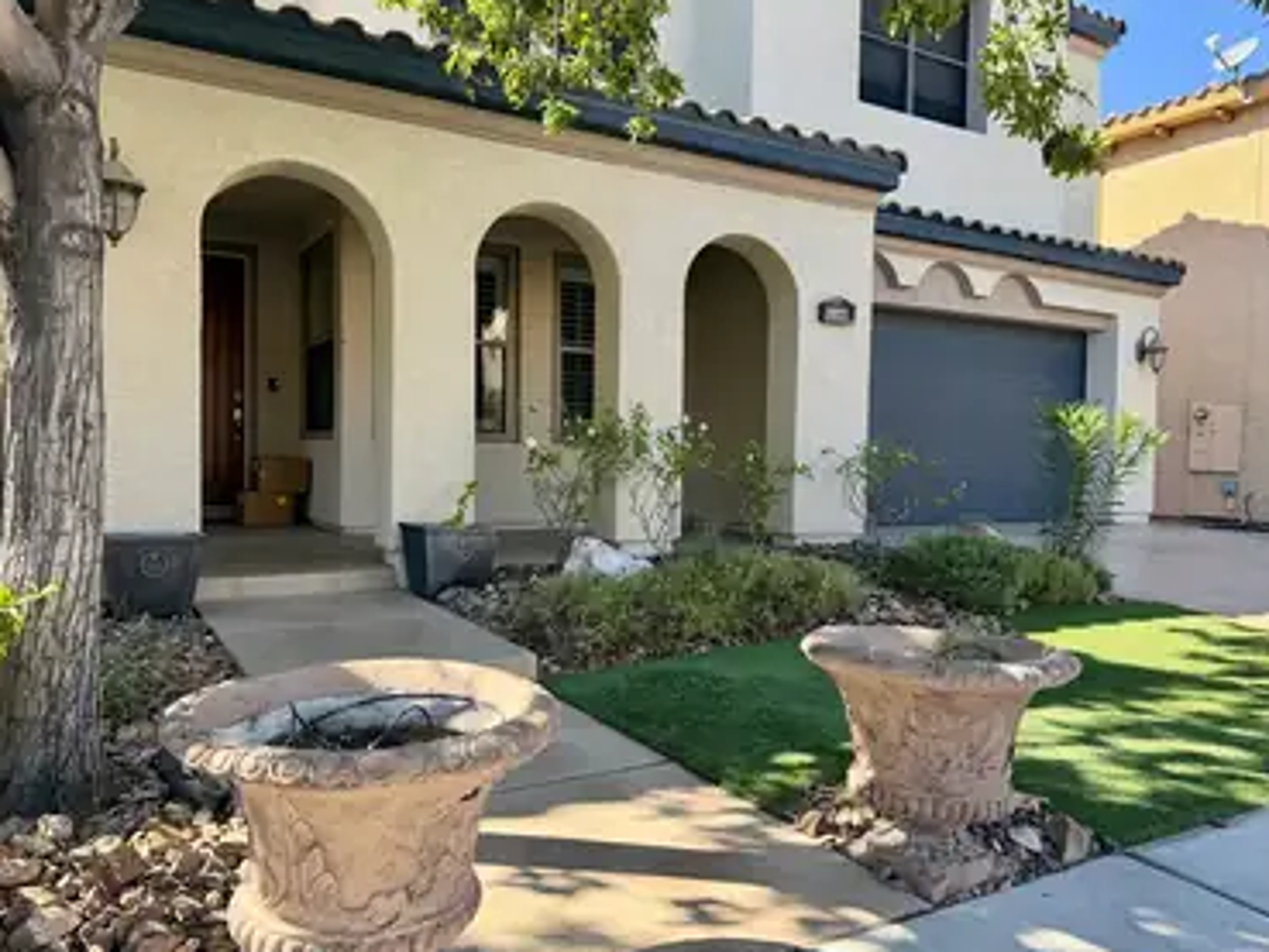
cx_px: 629
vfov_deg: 53.1
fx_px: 953
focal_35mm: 26
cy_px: 474
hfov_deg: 67.3
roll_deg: -0.7
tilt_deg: -1.8
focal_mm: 6.76
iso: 100
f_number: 1.78
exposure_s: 1/1174
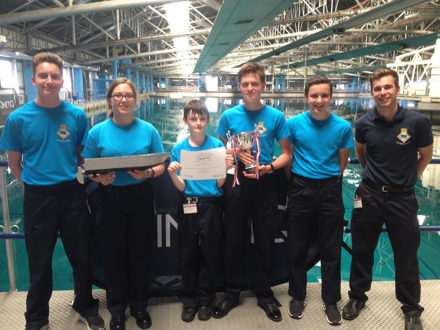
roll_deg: -0.2
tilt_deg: -14.4
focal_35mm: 35
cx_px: 220
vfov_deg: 40.7
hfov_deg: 52.6
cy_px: 165
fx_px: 445
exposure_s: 1/20
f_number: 2.4
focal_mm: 4.28
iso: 64
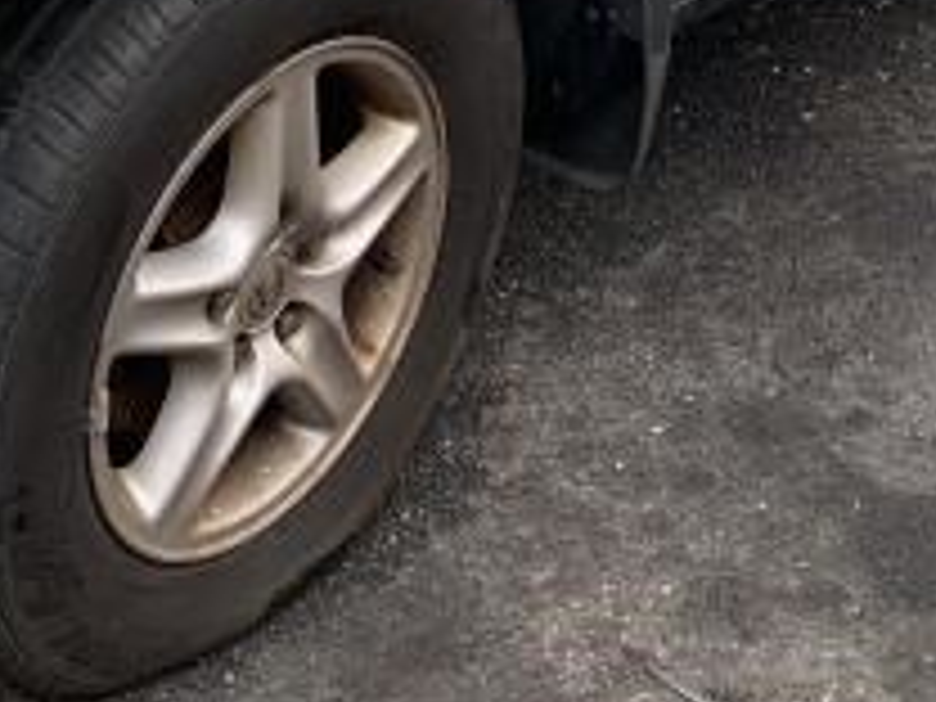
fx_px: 2704
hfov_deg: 19.6
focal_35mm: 100
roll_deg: -2.7
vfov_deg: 13.6
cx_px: 594
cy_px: -446
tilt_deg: -21.0
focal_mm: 4.25
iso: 25
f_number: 1.8
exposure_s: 1/265
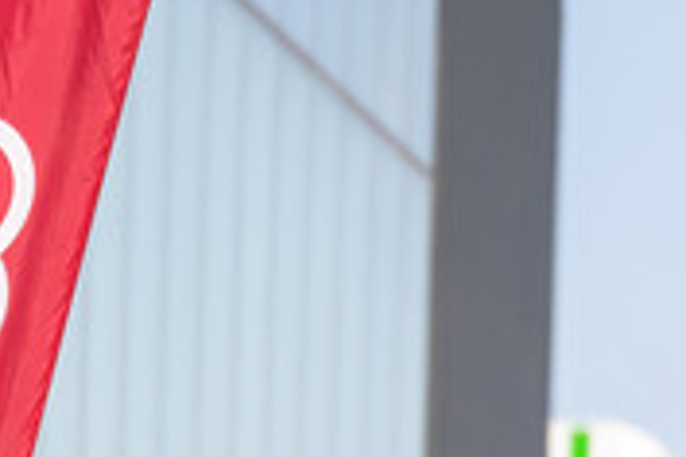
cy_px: 957
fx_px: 22350
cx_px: 31
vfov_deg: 1.2
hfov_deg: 1.8
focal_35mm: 1173
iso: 100
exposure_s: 1/3200
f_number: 2.8
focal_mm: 173
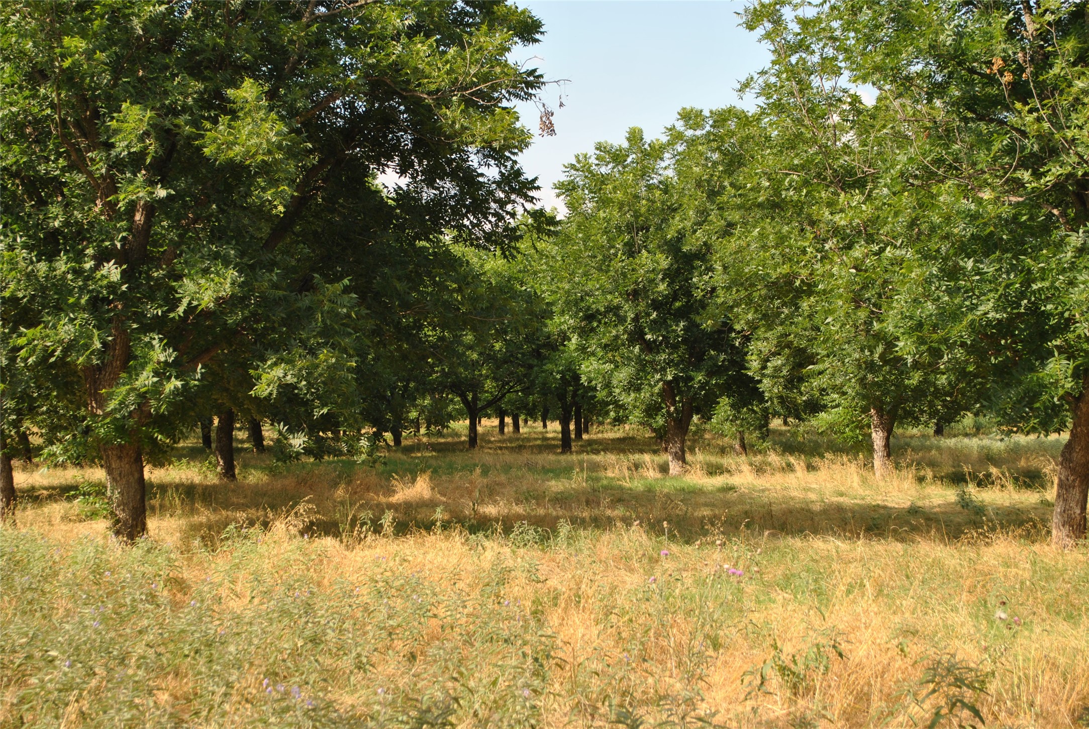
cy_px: 364
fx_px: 1817
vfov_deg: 22.7
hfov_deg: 33.4
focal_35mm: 60
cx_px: 544
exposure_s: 1/200
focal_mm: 40
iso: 100
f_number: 7.1
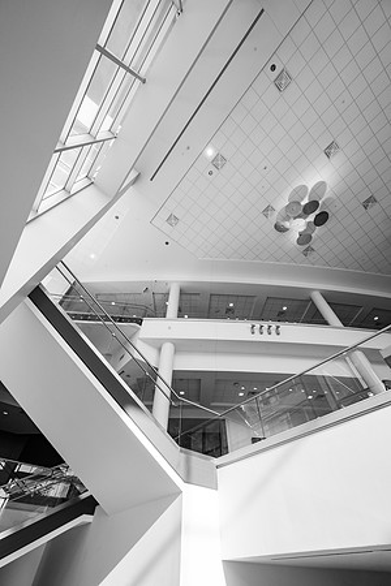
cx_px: 196
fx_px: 228
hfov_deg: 81.2
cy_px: 293
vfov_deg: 104.3
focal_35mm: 14
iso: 200
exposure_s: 1/200
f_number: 9
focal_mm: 14
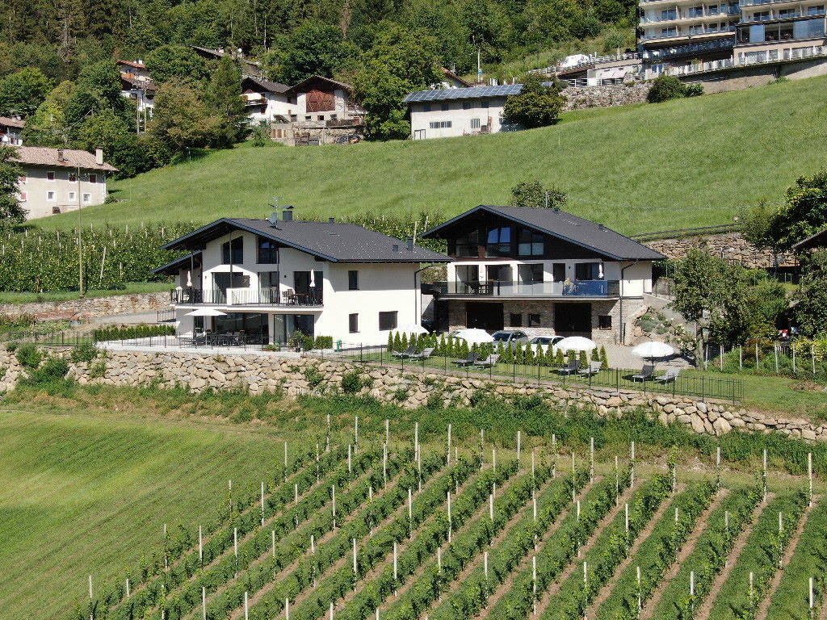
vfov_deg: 30.3
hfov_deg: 39.7
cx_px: 414
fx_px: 1147
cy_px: 310
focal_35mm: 48
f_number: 3.8
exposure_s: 1/500
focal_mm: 8.6
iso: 100
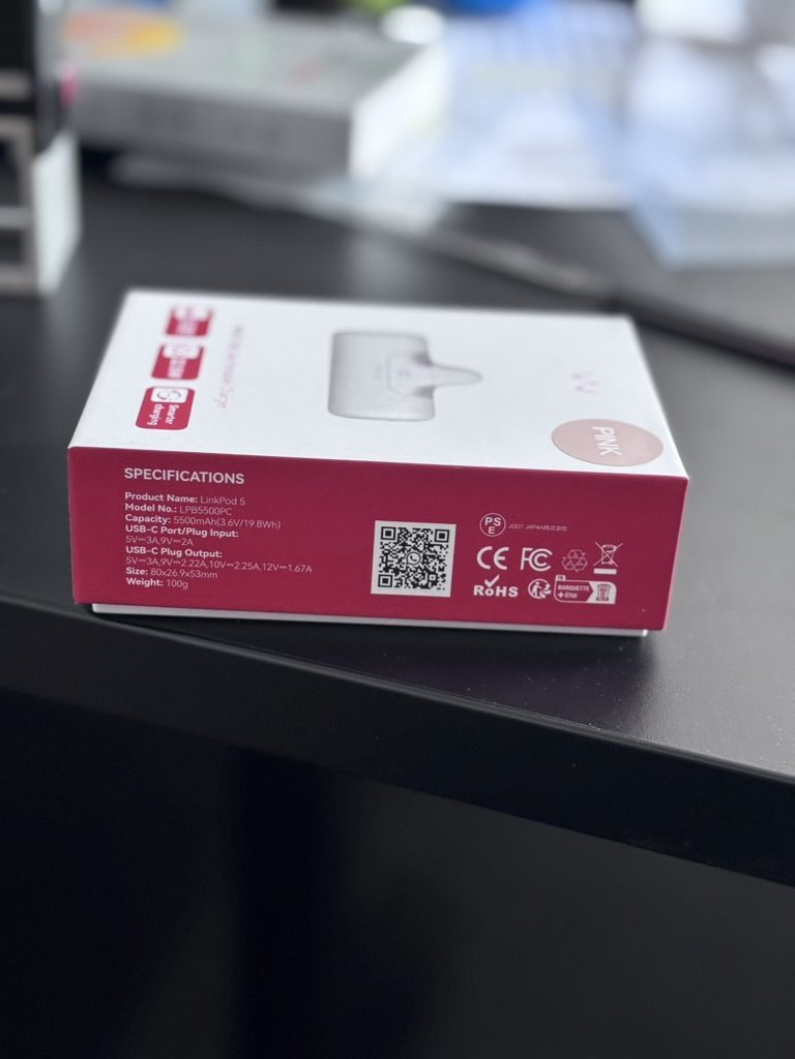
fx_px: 1592
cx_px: 398
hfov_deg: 28.0
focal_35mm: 52
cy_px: 530
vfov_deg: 36.8
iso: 160
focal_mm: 5.96
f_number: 1.6
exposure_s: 1/60
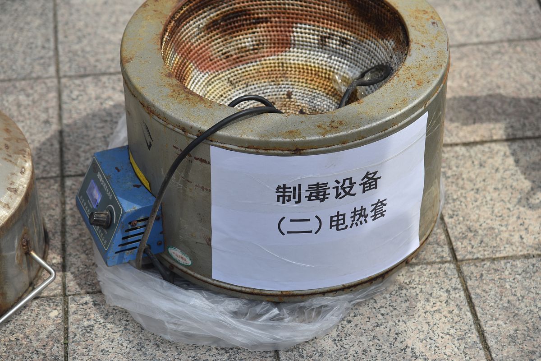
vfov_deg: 11.4
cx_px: 270
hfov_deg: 17.1
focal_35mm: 120
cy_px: 180
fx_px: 1803
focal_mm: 120
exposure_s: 1/1250
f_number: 5
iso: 200
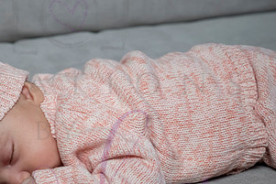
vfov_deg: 8.4
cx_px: 73
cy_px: 129
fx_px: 1258
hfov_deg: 12.5
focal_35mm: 164
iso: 800
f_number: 6.3
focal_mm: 85
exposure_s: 1/200
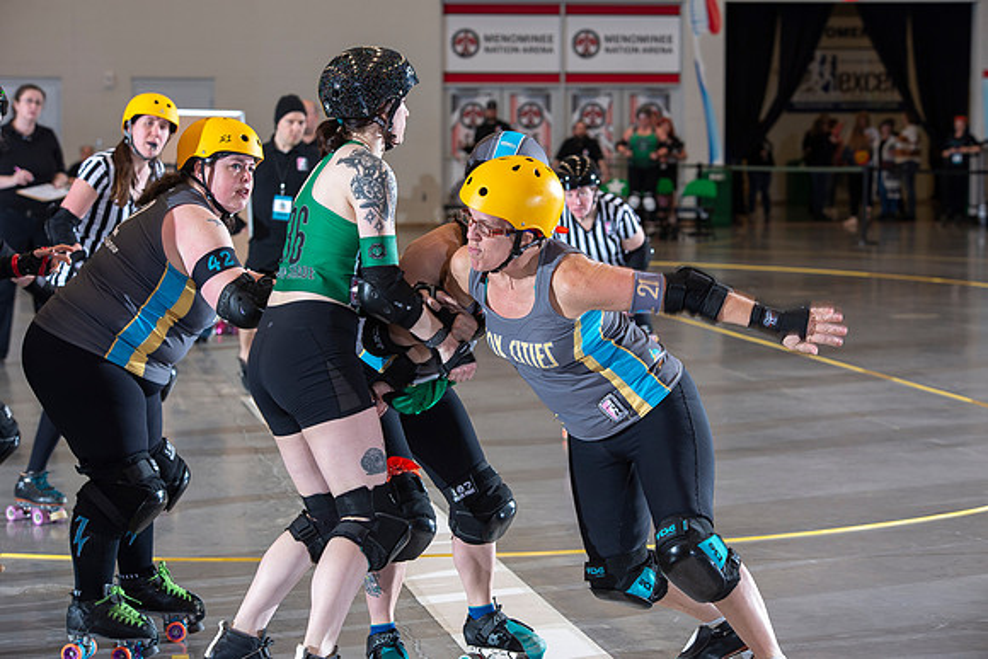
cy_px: 330
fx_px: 2745
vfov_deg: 13.7
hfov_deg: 20.4
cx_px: 494
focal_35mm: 100
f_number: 5.6
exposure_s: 1/160
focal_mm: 100
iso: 640
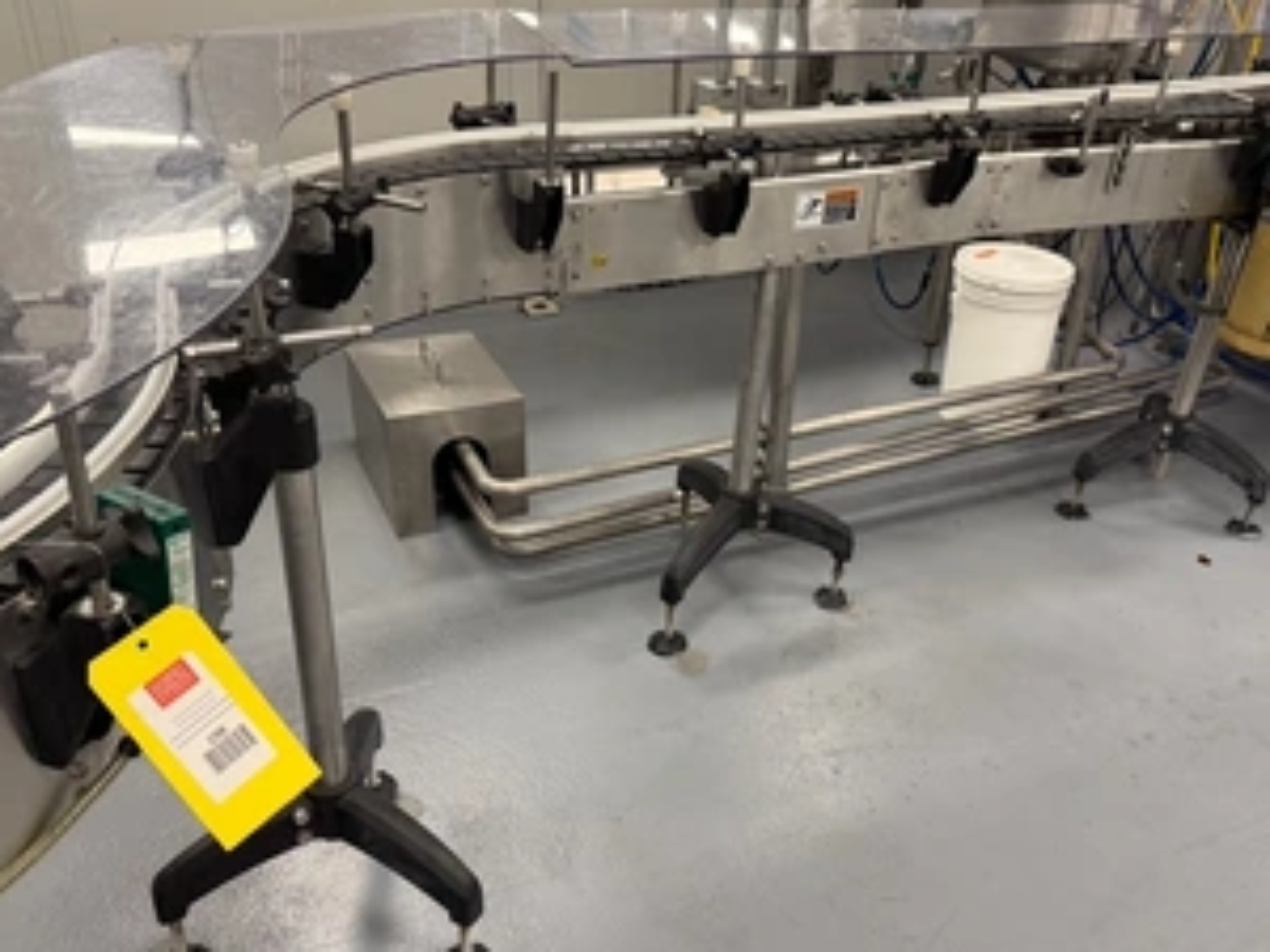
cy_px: 508
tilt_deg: -31.9
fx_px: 1174
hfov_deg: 56.7
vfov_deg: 44.1
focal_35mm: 32
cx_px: 694
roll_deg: -1.8
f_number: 1.78
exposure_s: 1/60
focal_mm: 6.76
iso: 200
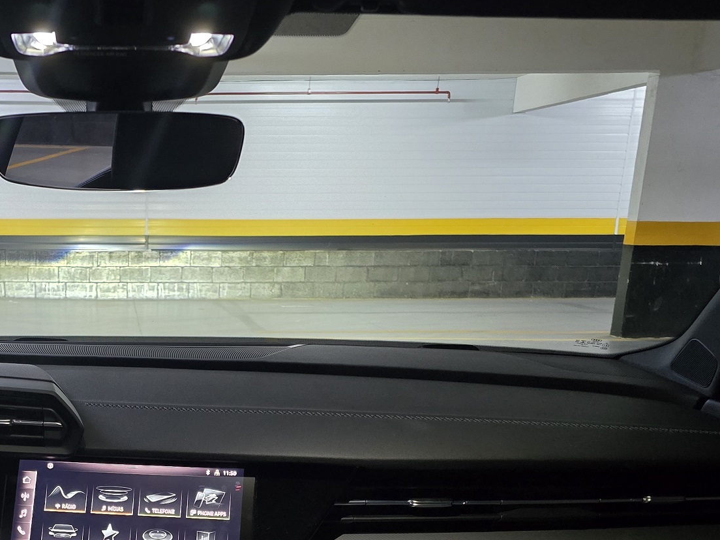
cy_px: 543
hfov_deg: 36.4
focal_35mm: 50
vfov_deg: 27.4
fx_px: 1040
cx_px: 106
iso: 1600
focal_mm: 6.3
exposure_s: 1/24
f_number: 1.7
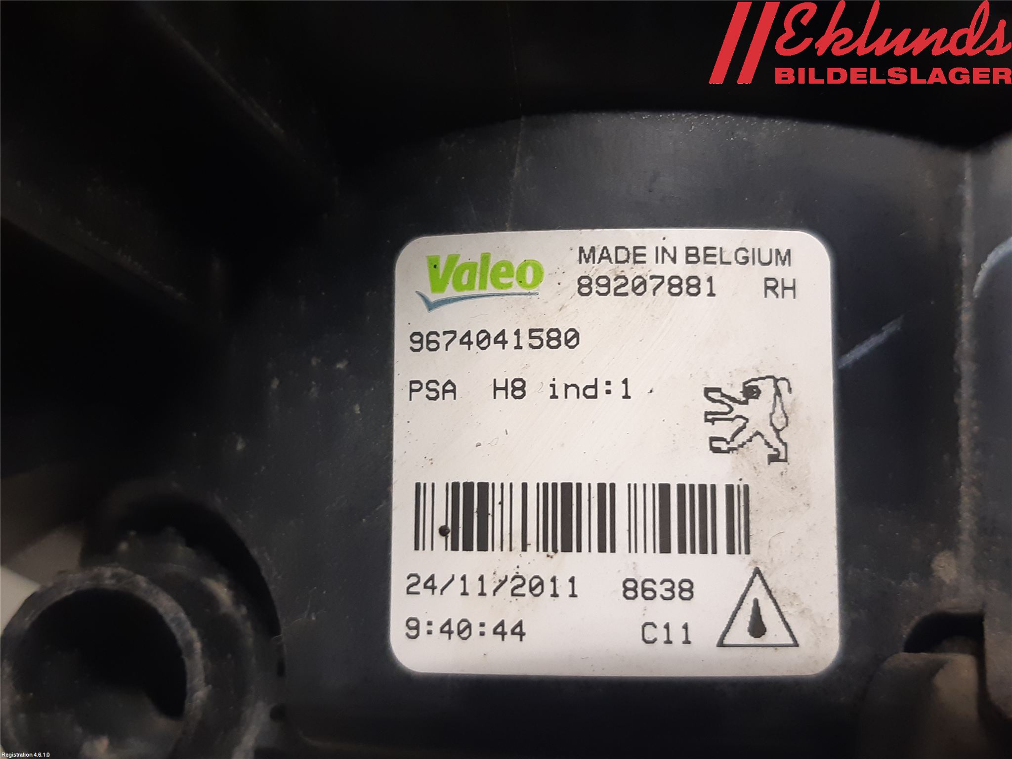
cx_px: 506
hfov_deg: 67.3
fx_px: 760
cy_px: 380
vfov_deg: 53.1
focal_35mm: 26
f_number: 1.7
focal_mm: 3.93
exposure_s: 1/50
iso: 160
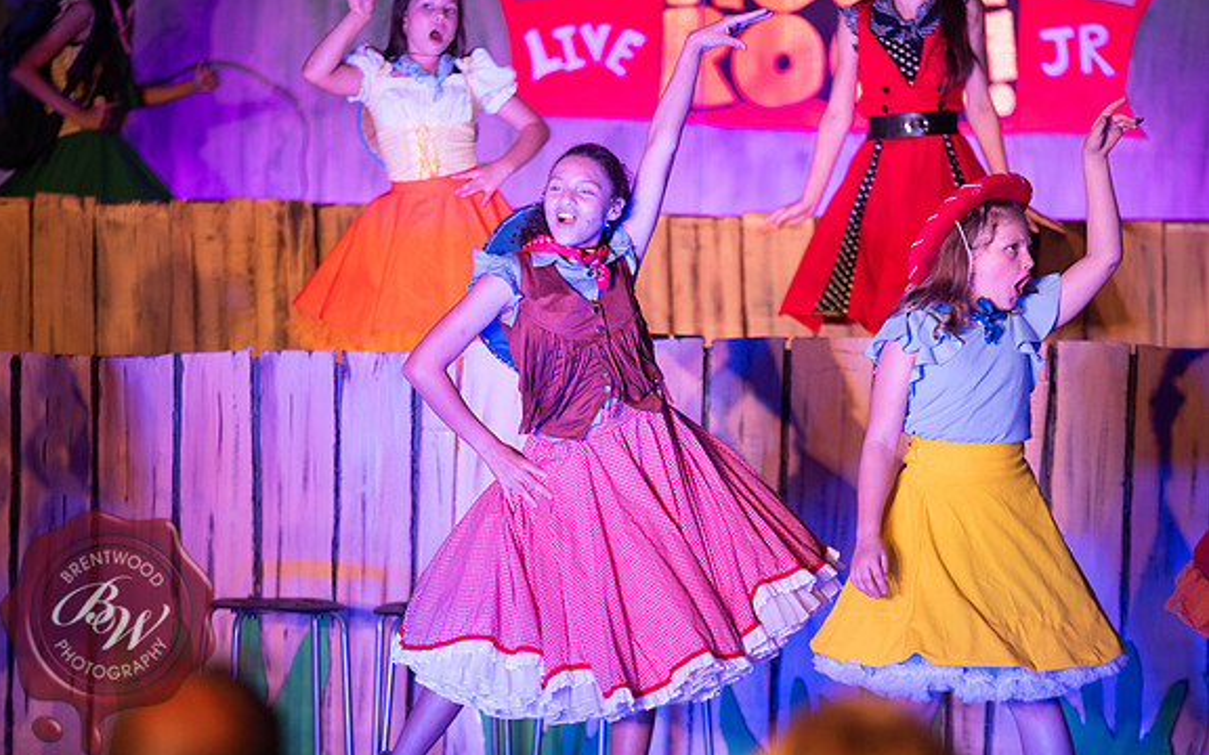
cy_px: 355
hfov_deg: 10.7
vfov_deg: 6.7
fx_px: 6425
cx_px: 602
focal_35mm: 195
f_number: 2.8
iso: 900
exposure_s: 1/200
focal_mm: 190
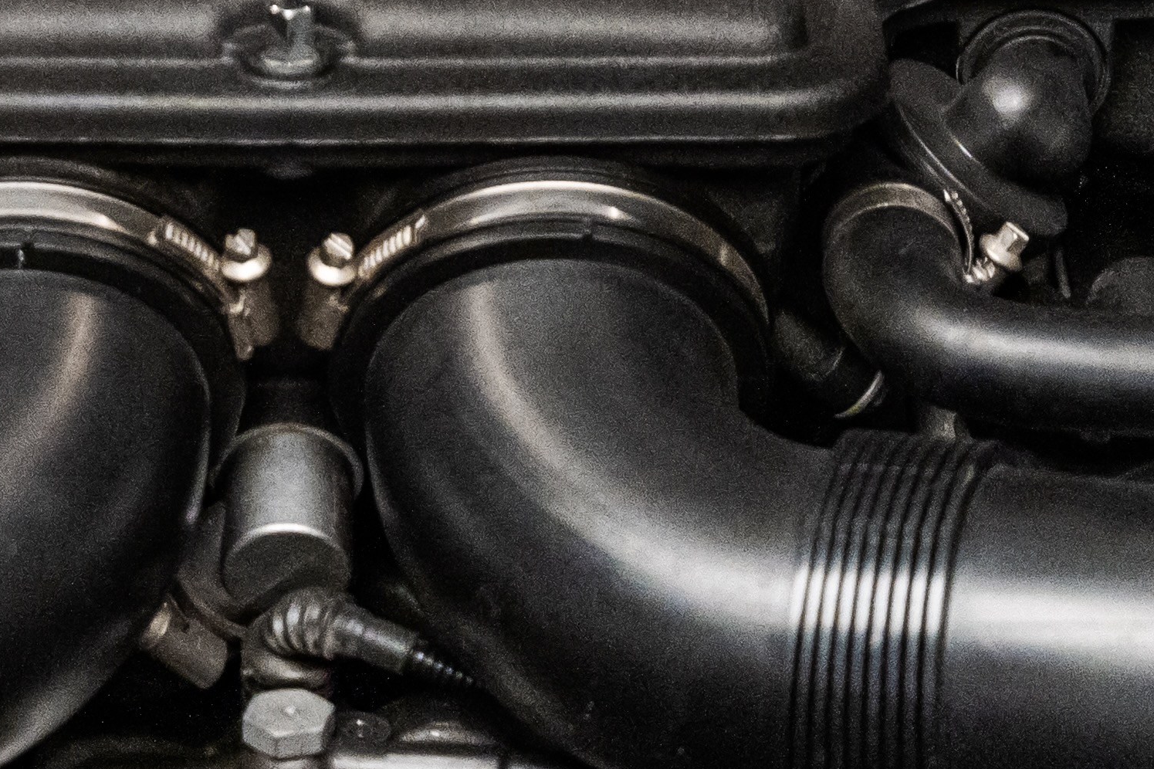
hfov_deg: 7.1
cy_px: -451
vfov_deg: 4.7
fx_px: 9301
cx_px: 228
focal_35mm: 290
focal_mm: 61.9
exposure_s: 1/100
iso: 4000
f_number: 2.8
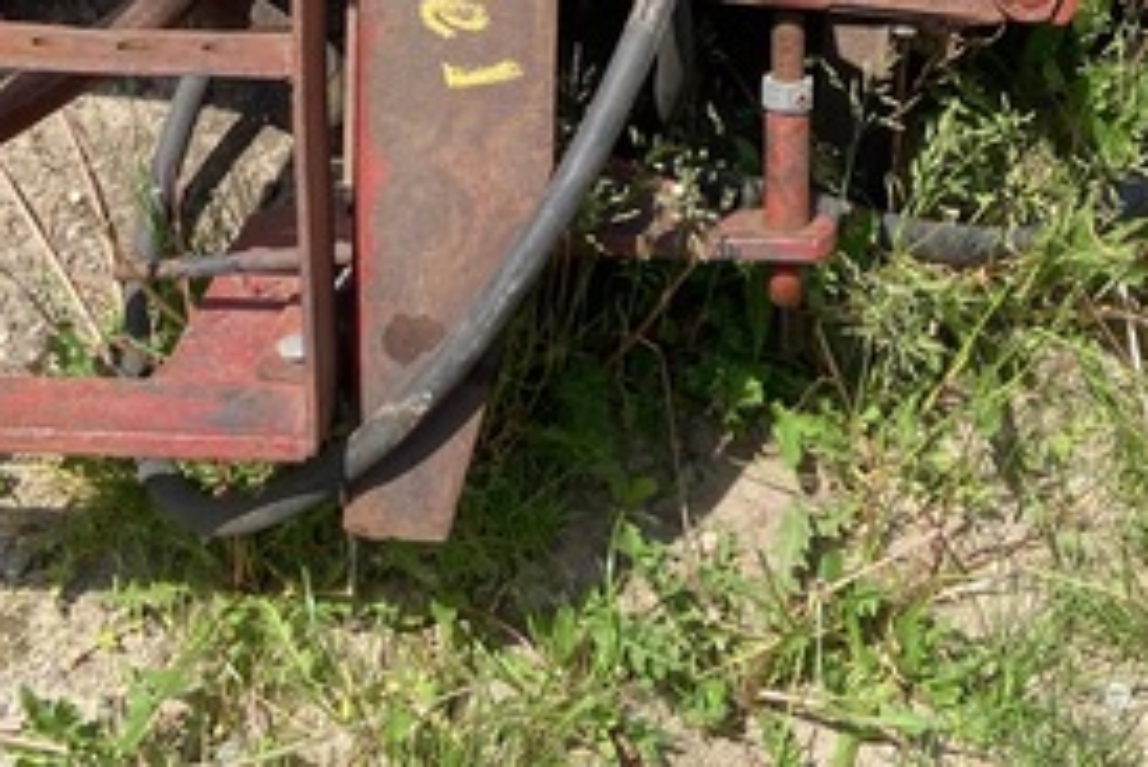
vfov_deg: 15.8
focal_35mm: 79
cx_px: 608
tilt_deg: -47.1
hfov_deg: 25.7
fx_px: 2520
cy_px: -419
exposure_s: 1/1838
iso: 32
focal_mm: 4.25
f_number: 1.8
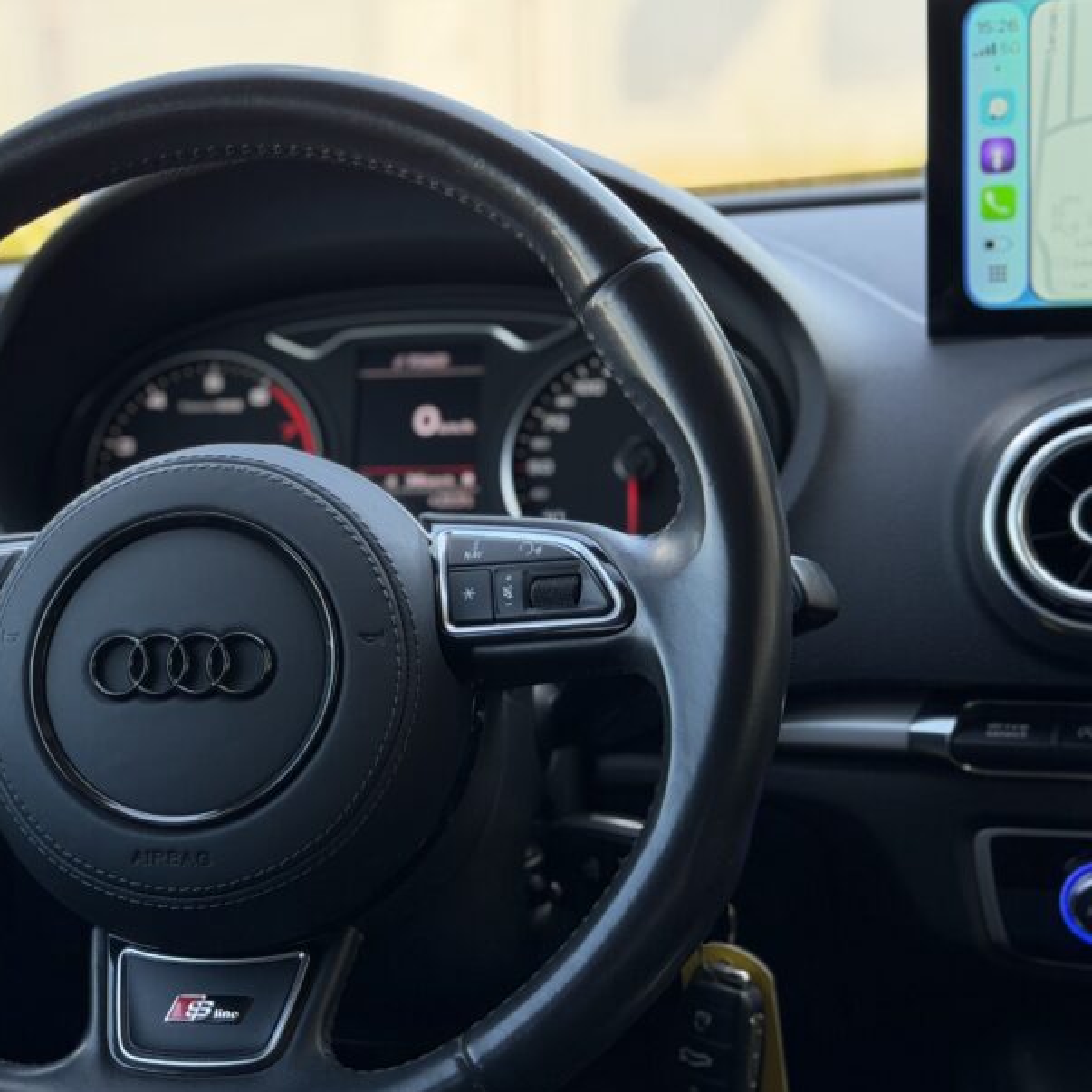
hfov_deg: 23.6
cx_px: 225
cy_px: 665
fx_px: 2570
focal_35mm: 72
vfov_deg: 23.9
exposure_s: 1/177
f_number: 1.78
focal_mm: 6.76
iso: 160
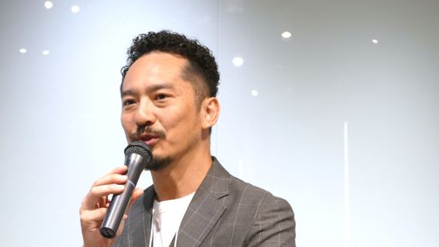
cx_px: 229
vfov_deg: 15.1
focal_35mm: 80
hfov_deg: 26.5
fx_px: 931
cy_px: 170
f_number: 3.6
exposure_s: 1/80
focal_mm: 23.3
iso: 640
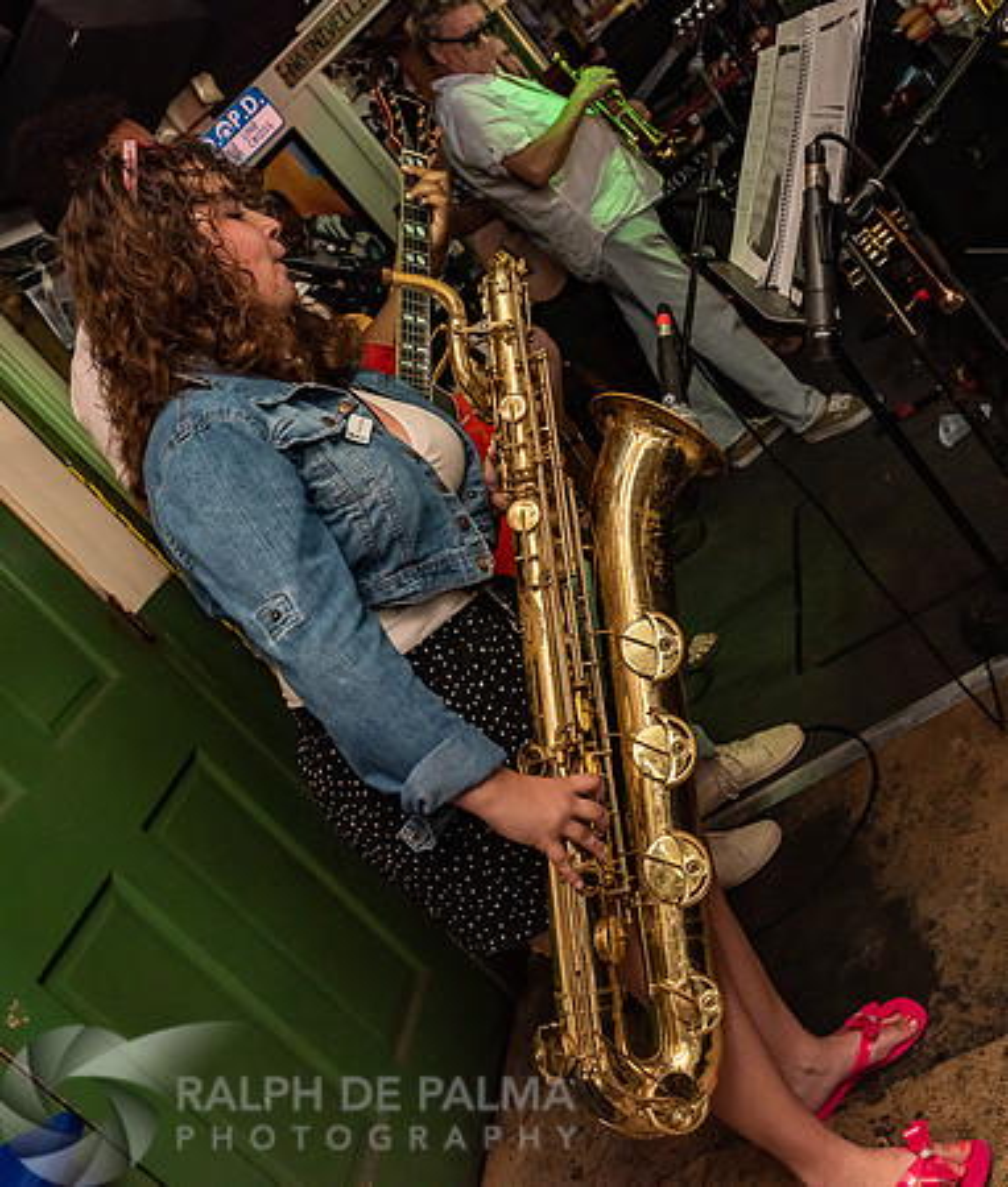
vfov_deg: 53.2
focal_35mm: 33
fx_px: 1187
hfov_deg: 46.0
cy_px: 594
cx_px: 535
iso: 1600
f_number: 5.6
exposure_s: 1/200
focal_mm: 24
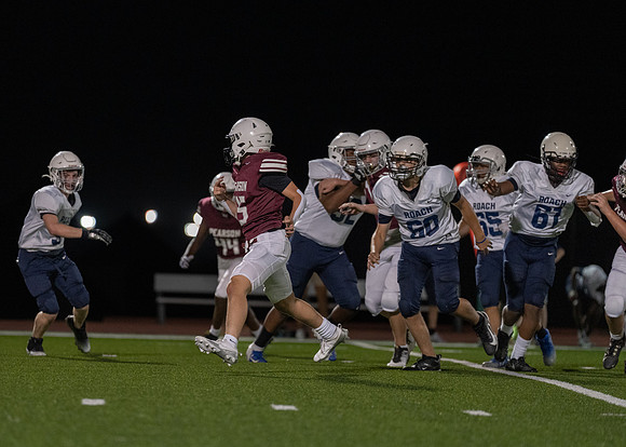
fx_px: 4424
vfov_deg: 5.8
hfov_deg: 8.1
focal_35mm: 249
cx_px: 254
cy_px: 265
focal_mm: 200
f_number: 2.8
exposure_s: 1/1000
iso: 4000
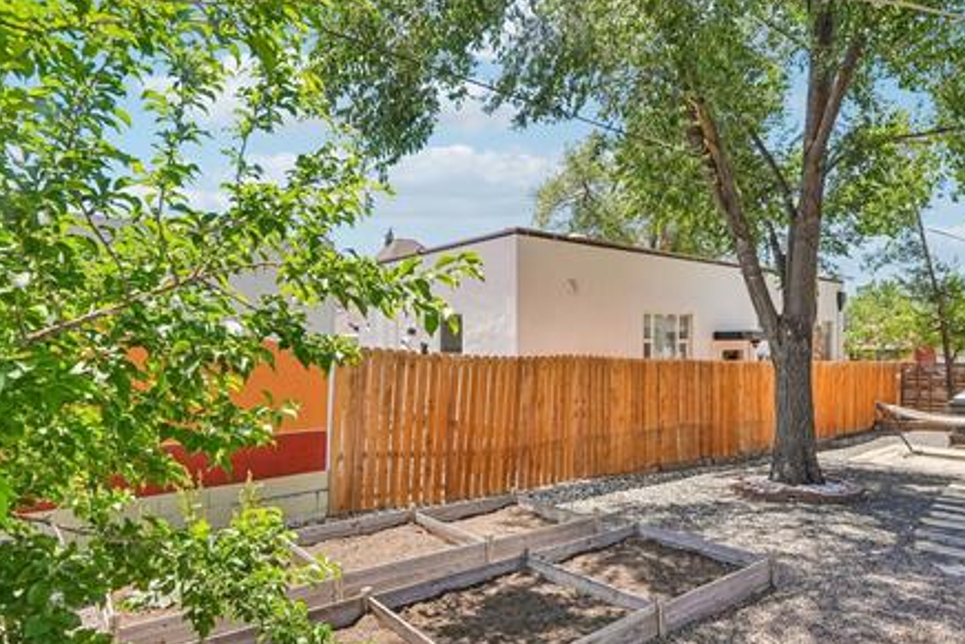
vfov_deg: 57.2
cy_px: 343
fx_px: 590
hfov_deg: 78.4
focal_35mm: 22
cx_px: 520
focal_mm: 10
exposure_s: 1/500
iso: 800
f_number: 8
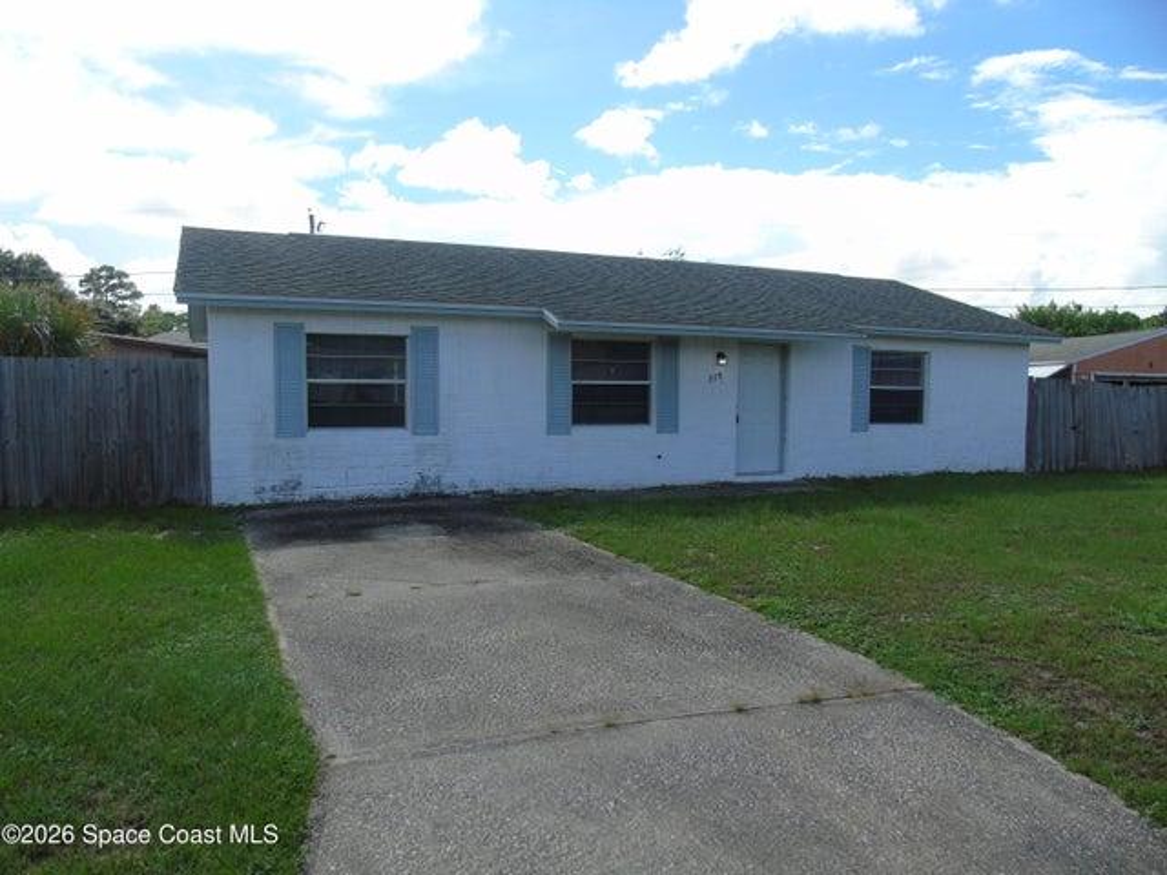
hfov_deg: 69.4
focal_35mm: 25
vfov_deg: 54.9
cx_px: 584
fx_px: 843
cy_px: 438
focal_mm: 4.4
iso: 80
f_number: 3.4
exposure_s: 1/800
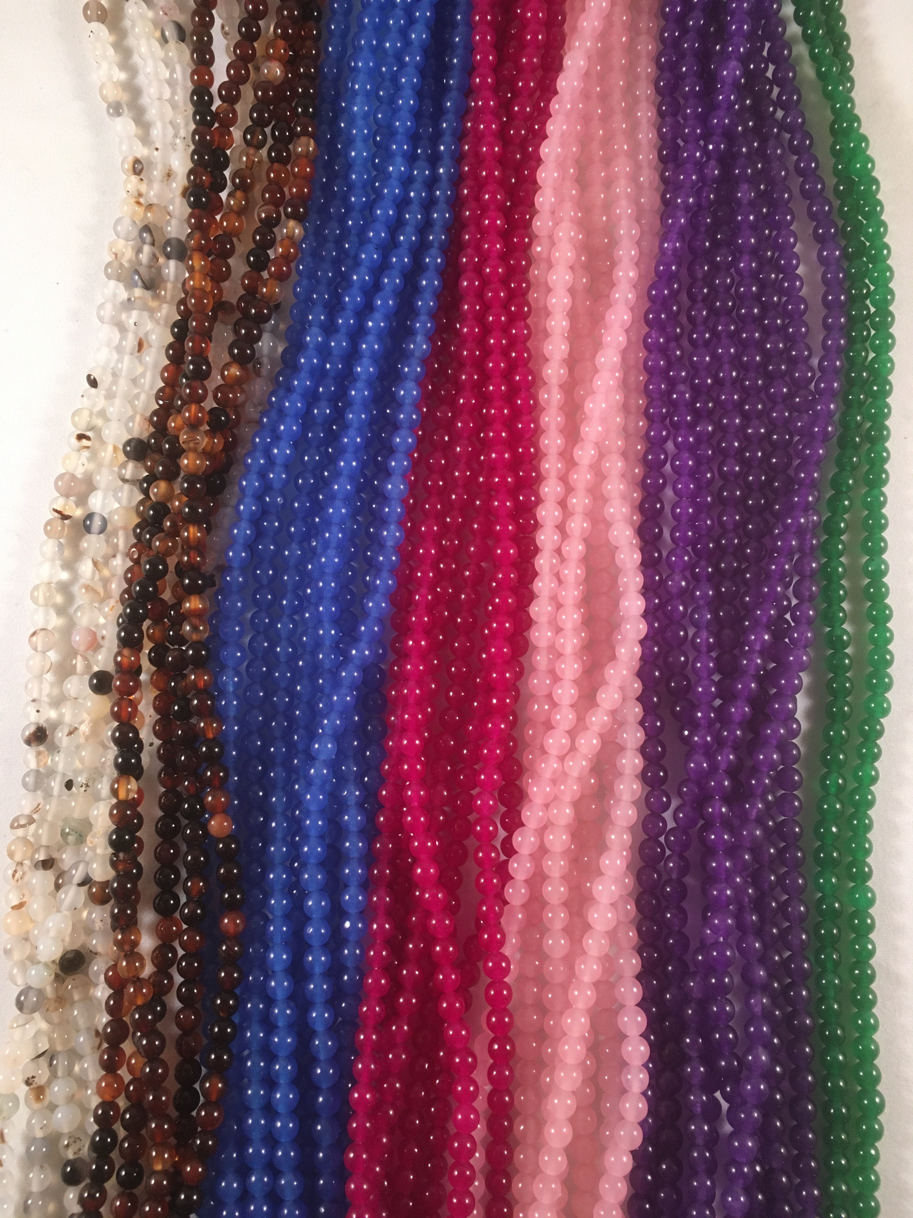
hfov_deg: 48.2
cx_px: 456
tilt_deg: -82.5
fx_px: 1020
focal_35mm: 29
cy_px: 609
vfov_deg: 61.7
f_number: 2.2
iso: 160
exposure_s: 1/33
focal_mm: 4.15
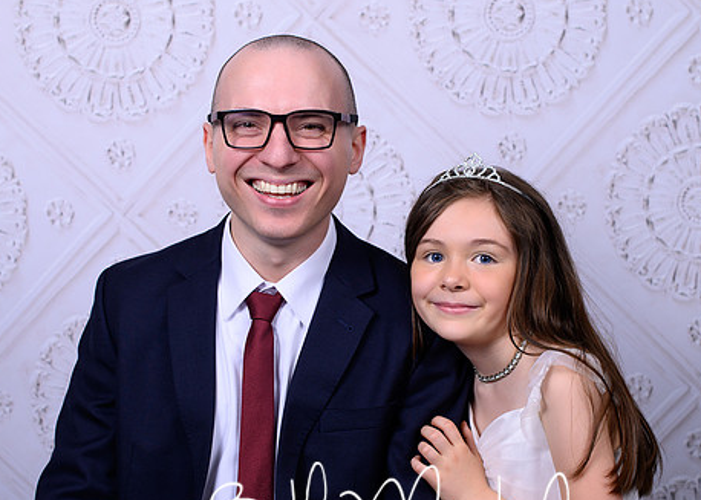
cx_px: 348
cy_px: 293
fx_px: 1553
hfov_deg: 25.4
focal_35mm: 78
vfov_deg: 18.3
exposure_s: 1/200
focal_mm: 50
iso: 100
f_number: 5.6
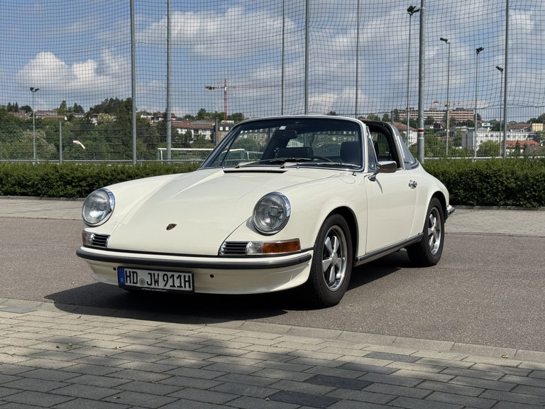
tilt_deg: -3.3
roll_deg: -0.4
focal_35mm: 48
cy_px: 204
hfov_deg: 39.7
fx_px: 756
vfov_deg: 30.3
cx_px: 272
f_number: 1.78
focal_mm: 6.76
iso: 64
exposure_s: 1/7092
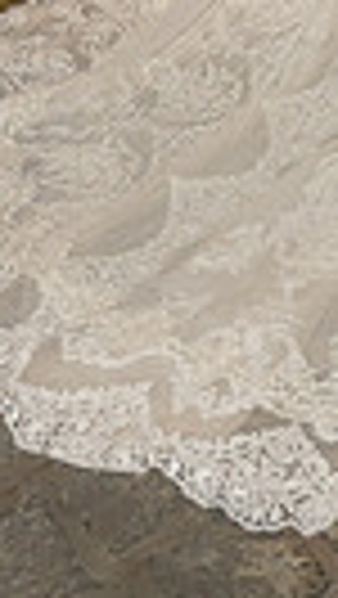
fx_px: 1352
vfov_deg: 20.8
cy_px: -333
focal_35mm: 85
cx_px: 442
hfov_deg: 13.7
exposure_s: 1/200
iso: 1600
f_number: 4
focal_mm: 24
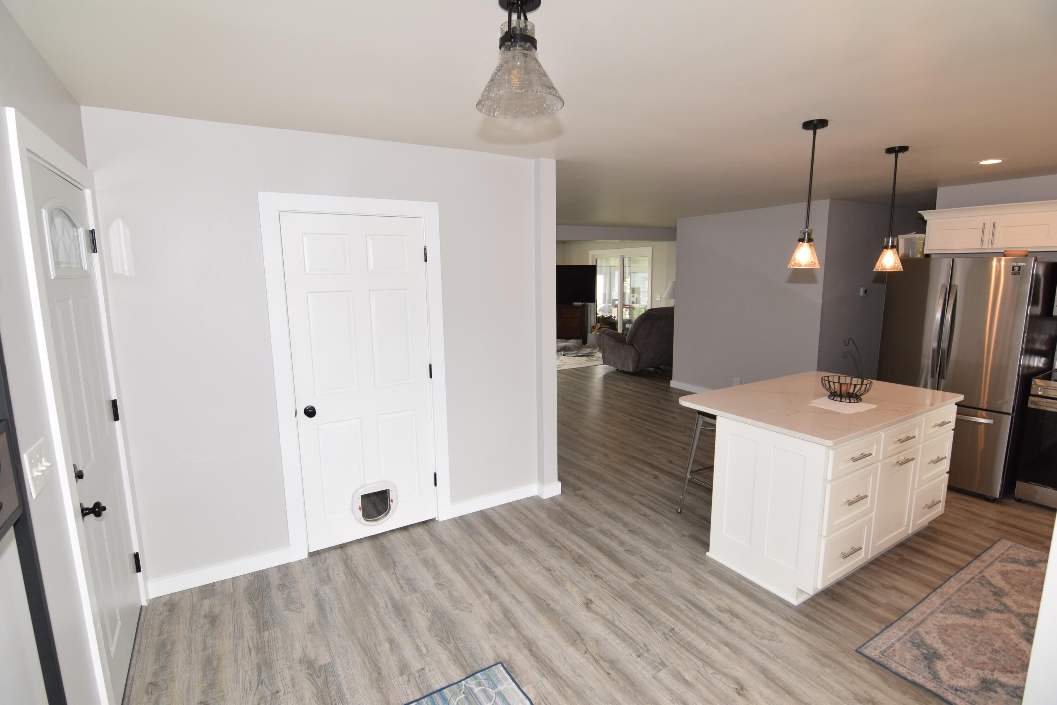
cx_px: 528
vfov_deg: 72.1
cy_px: 352
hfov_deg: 95.0
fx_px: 484
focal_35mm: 16
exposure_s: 1/125
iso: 560
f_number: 5.6
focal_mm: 11
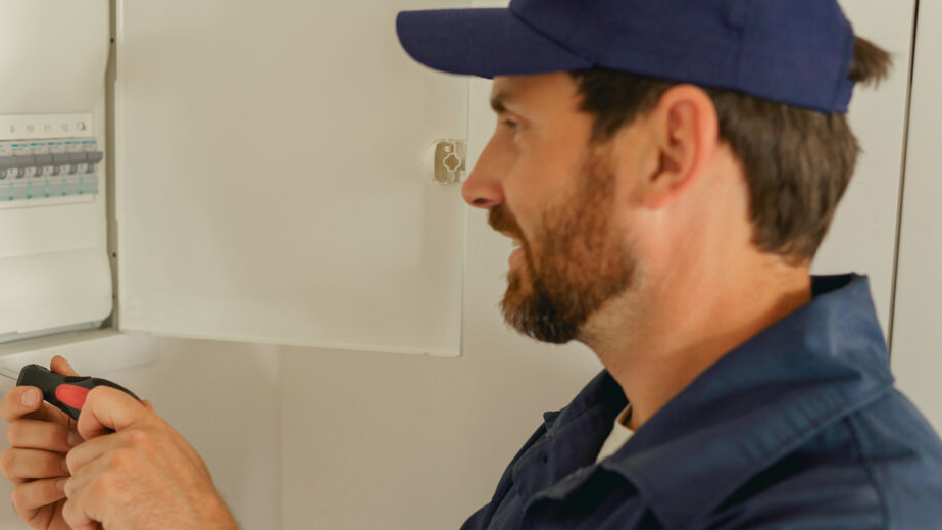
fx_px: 1524
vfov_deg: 19.7
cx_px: 279
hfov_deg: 33.9
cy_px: 328
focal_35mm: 61
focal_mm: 35
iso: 400
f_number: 1.8
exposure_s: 1/100
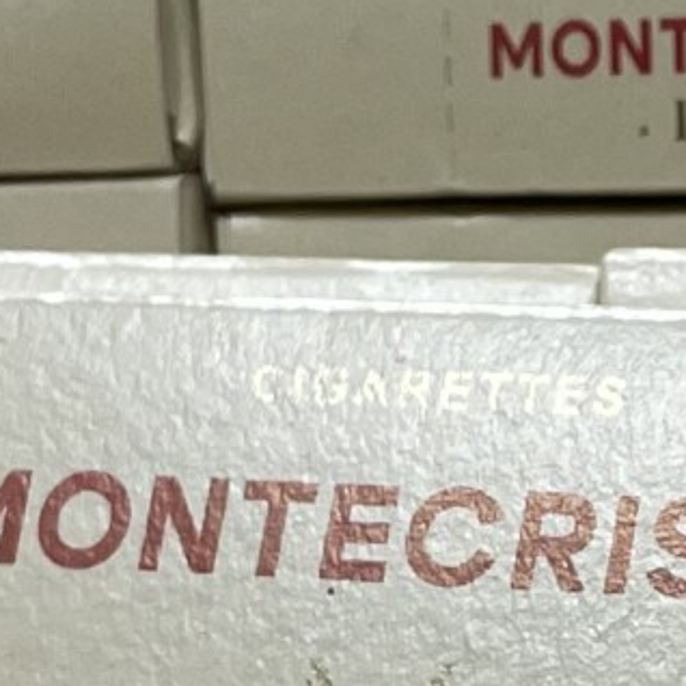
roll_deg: +2.0
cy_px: 1189
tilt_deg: -16.2
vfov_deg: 9.1
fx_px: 4148
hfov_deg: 9.1
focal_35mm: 185
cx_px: 1143
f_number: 1.6
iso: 125
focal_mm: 4.2
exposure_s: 1/50
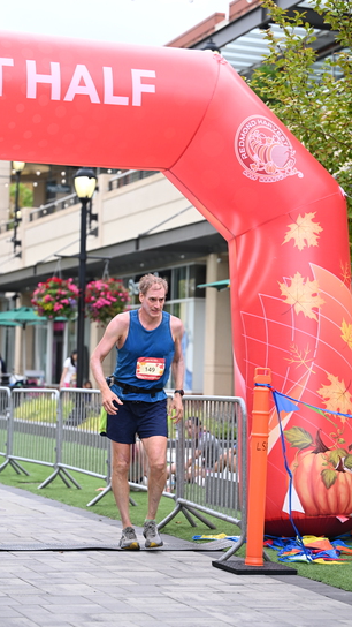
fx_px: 1460
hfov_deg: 13.7
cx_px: 173
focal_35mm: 88
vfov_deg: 24.2
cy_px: 312
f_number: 2.8
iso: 640
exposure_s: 1/1600
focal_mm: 83
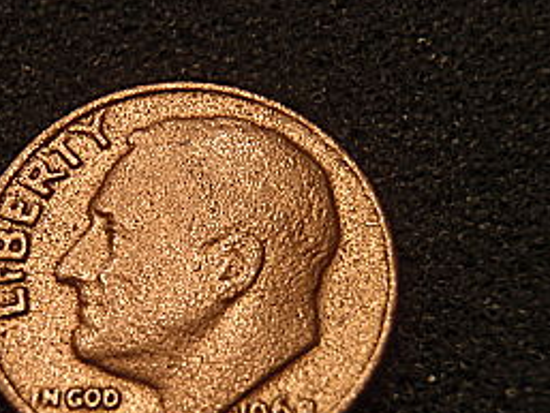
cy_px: 287
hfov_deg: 34.0
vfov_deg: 25.9
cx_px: 175
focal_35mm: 56
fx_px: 890
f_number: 4.1
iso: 64
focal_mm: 6.53
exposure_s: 1/5
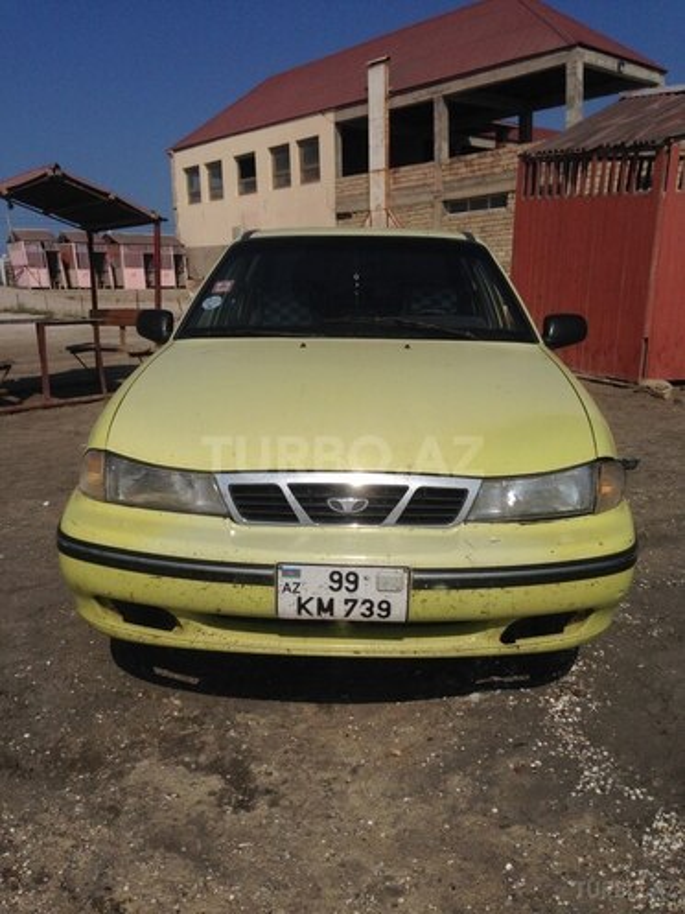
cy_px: 457
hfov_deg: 42.9
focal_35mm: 33
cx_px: 342
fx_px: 871
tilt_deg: -7.6
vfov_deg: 55.4
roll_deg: +0.8
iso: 50
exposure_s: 1/6803
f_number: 2.4
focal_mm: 4.12
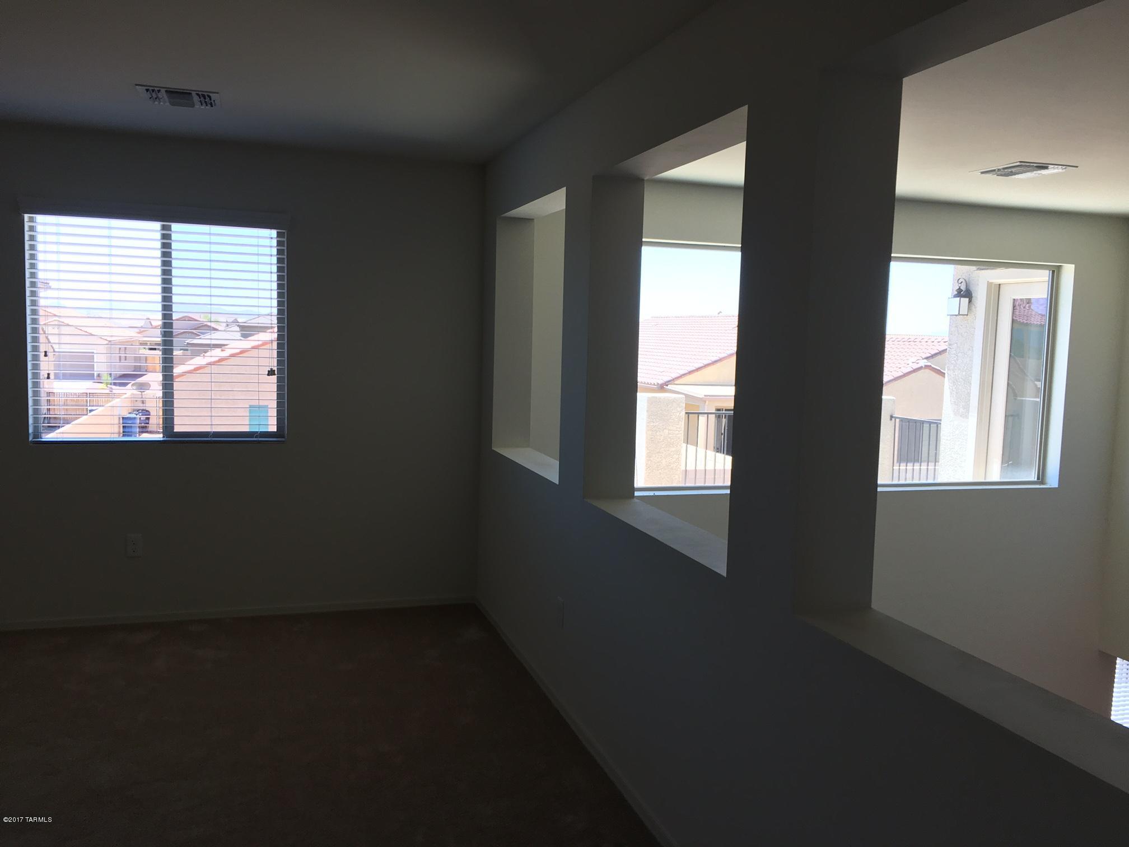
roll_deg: -1.8
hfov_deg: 61.7
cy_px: 424
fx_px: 946
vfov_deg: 48.2
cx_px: 564
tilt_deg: -4.3
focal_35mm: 29
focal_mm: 4.15
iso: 25
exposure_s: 1/60
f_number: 2.2
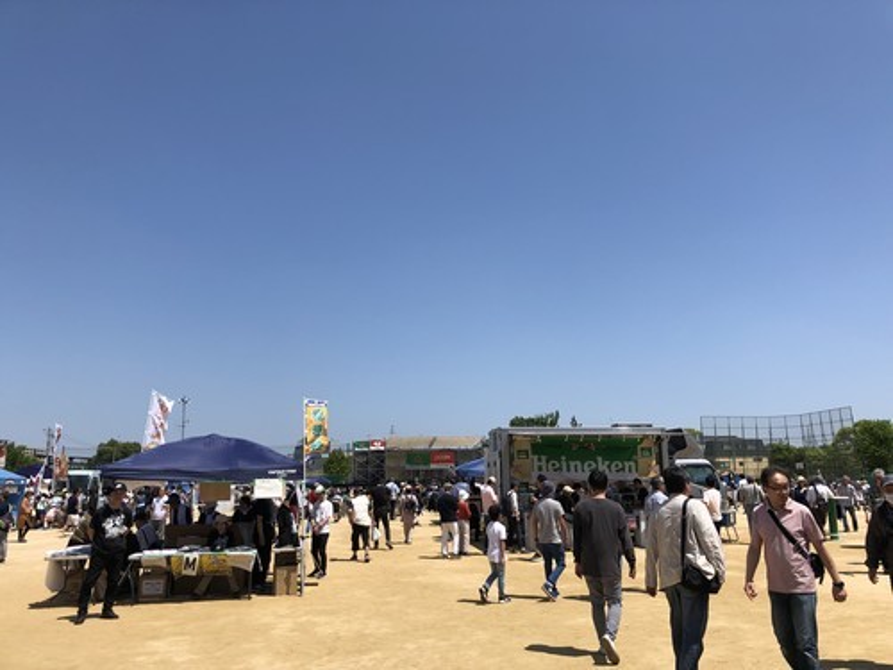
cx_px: 446
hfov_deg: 63.4
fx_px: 722
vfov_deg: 49.7
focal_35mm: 28
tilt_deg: +15.4
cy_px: 335
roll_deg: +1.0
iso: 20
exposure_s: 1/2703
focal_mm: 4
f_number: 1.8
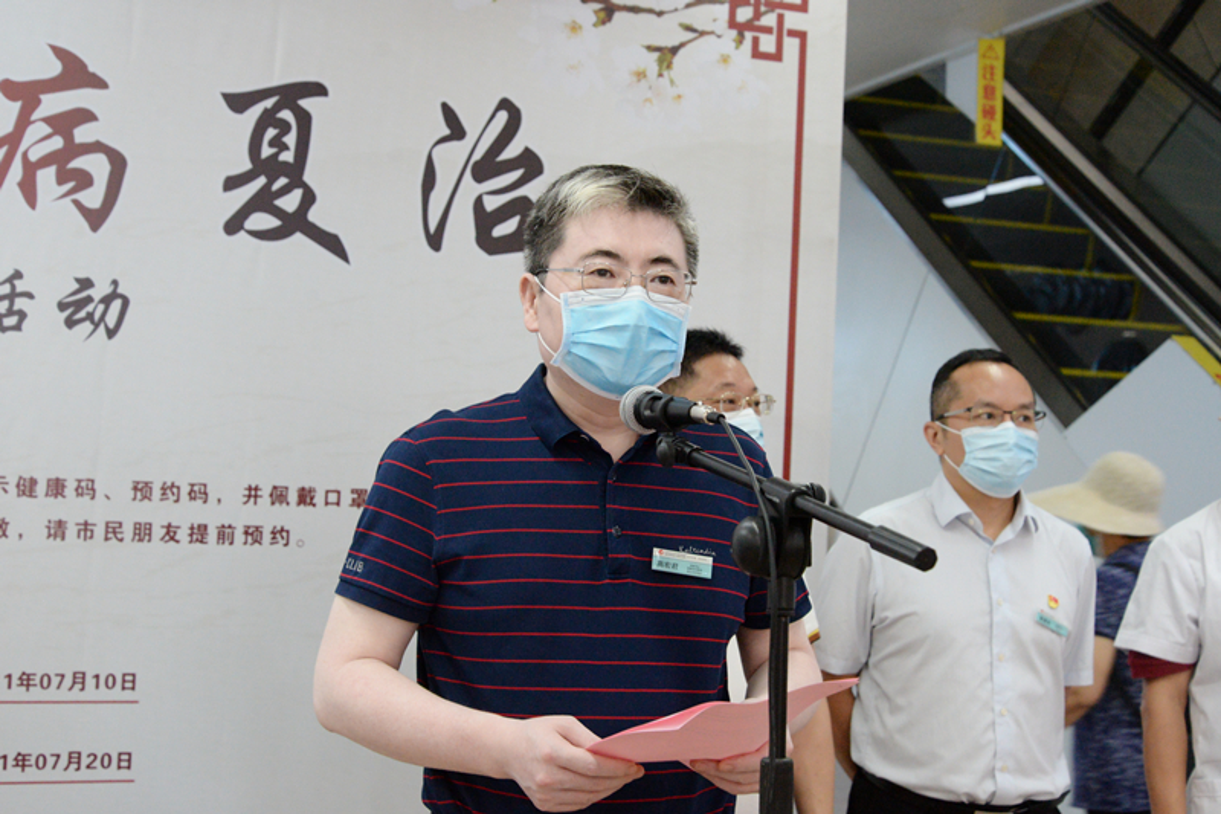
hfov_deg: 41.1
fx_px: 1628
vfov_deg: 28.1
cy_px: 407
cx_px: 610
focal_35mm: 48
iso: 4500
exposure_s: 1/50
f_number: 5.6
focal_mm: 48
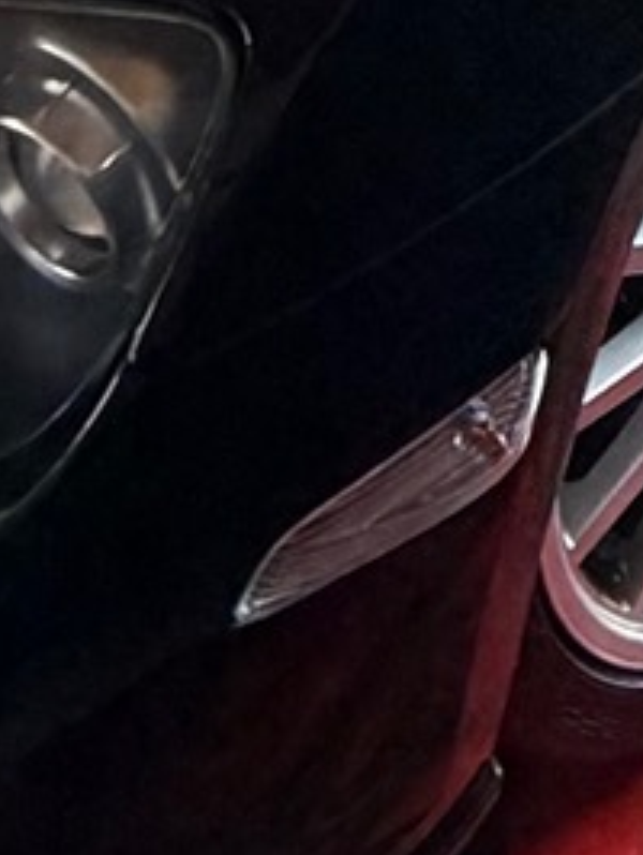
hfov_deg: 13.9
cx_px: 492
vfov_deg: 14.5
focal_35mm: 106
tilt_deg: -23.7
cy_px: -984
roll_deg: +0.3
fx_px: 2621
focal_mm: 2.22
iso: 250
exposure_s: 1/121
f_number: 2.2
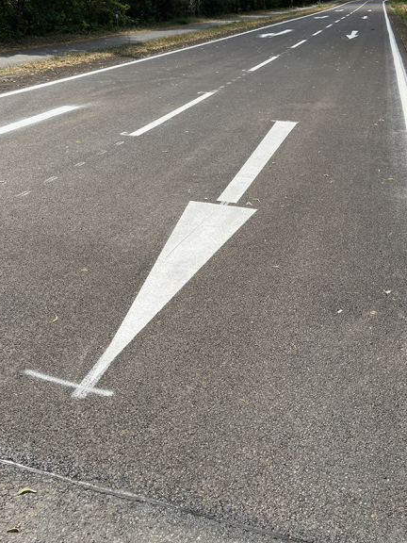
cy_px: 221
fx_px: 502
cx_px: 206
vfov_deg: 56.4
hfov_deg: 44.2
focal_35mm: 32
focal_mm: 5.1
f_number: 1.6
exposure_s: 1/3135
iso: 50
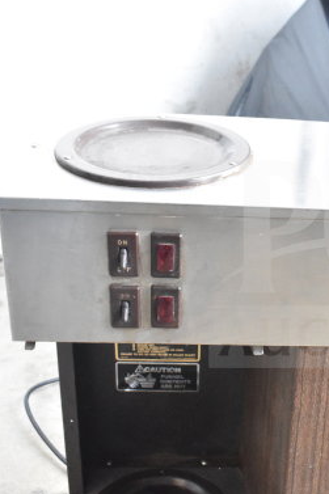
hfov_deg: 22.9
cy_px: 264
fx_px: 766
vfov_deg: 35.8
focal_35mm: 56
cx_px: 355
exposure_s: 1/200
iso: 6400
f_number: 7.1
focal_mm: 23
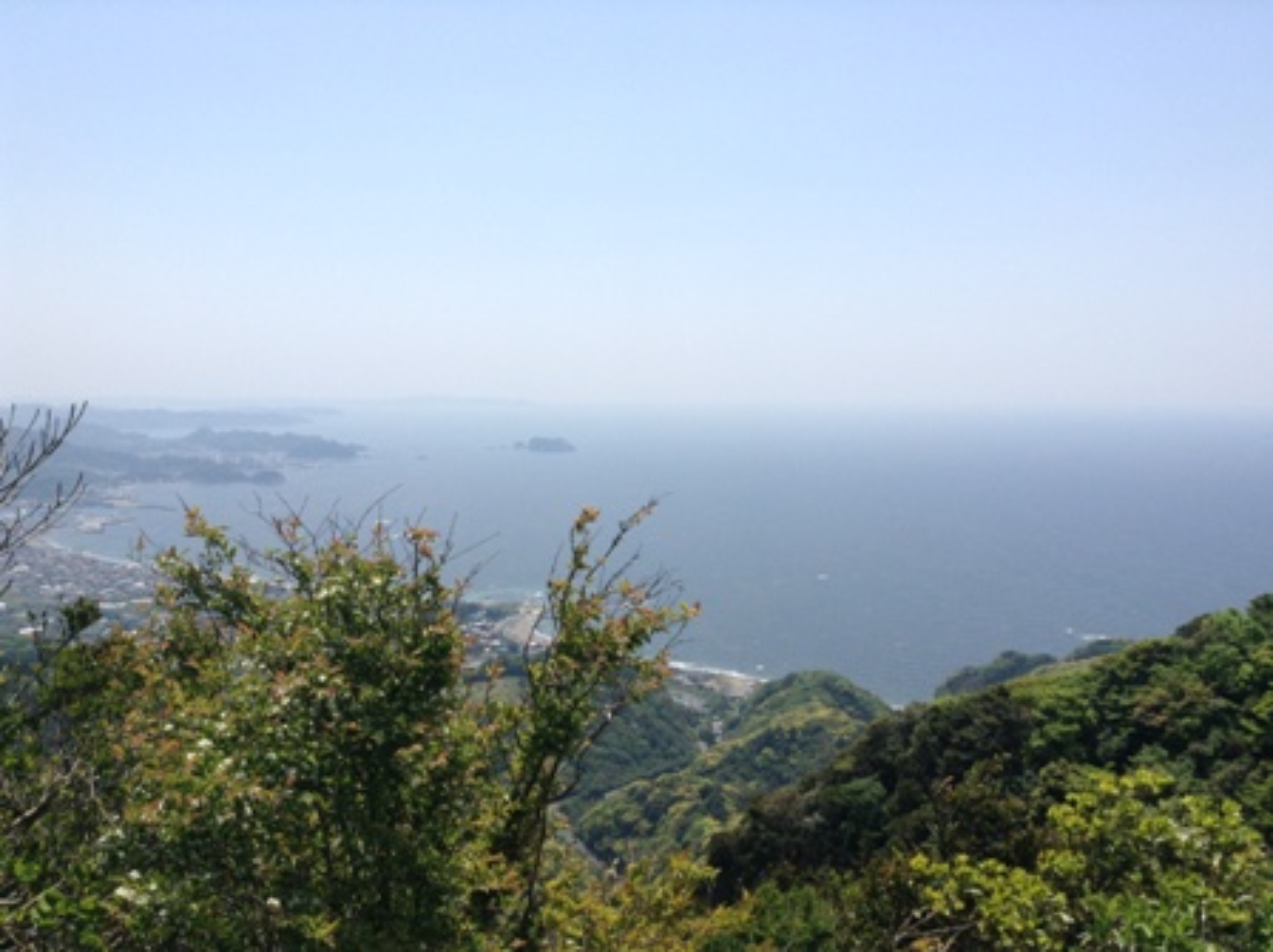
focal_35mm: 33
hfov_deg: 55.4
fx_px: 1212
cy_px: 476
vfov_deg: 42.9
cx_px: 636
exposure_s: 1/1524
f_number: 2.4
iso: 32
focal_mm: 3.3
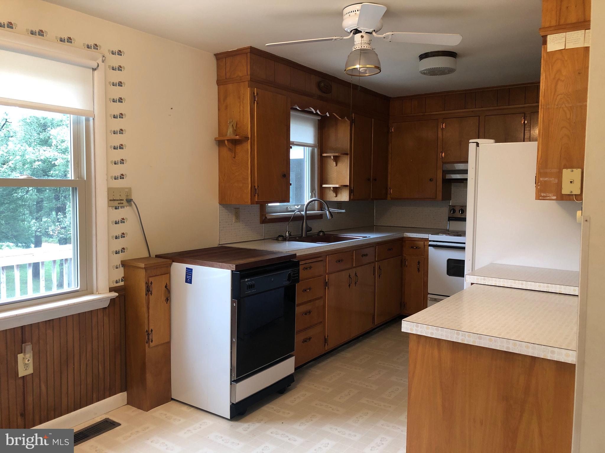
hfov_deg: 63.4
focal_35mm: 28
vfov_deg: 49.7
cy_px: 226
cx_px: 302
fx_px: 489
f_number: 1.8
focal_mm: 3.99
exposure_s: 1/17
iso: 40
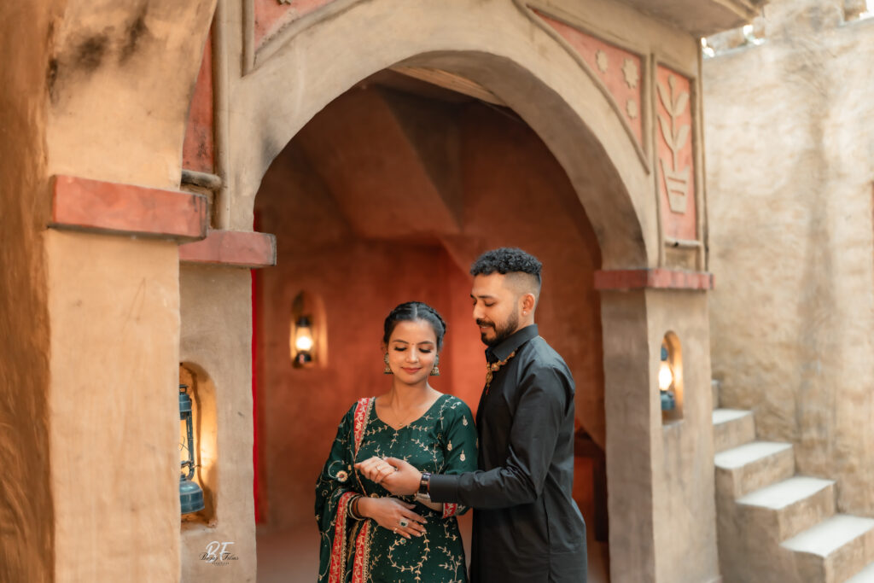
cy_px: 292
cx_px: 437
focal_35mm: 35
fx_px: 850
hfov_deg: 54.4
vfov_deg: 37.9
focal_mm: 35
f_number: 1.4
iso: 400
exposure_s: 1/250
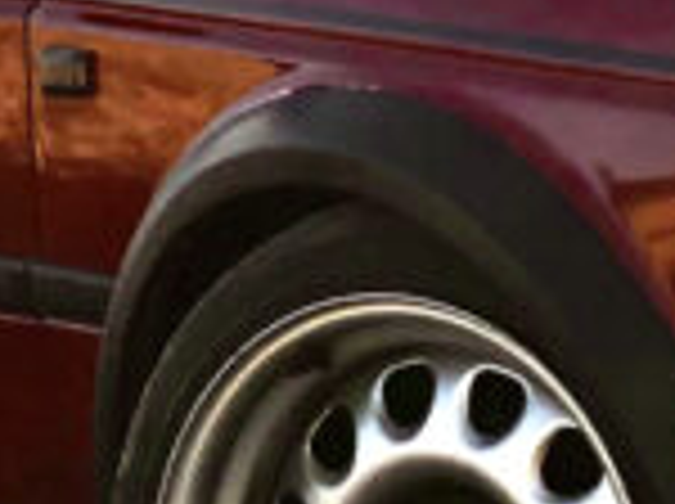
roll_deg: +2.9
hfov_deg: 5.6
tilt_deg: +1.0
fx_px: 6911
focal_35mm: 355
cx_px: 706
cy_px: -454
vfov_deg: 4.1
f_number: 2.4
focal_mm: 6
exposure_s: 1/1297
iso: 16
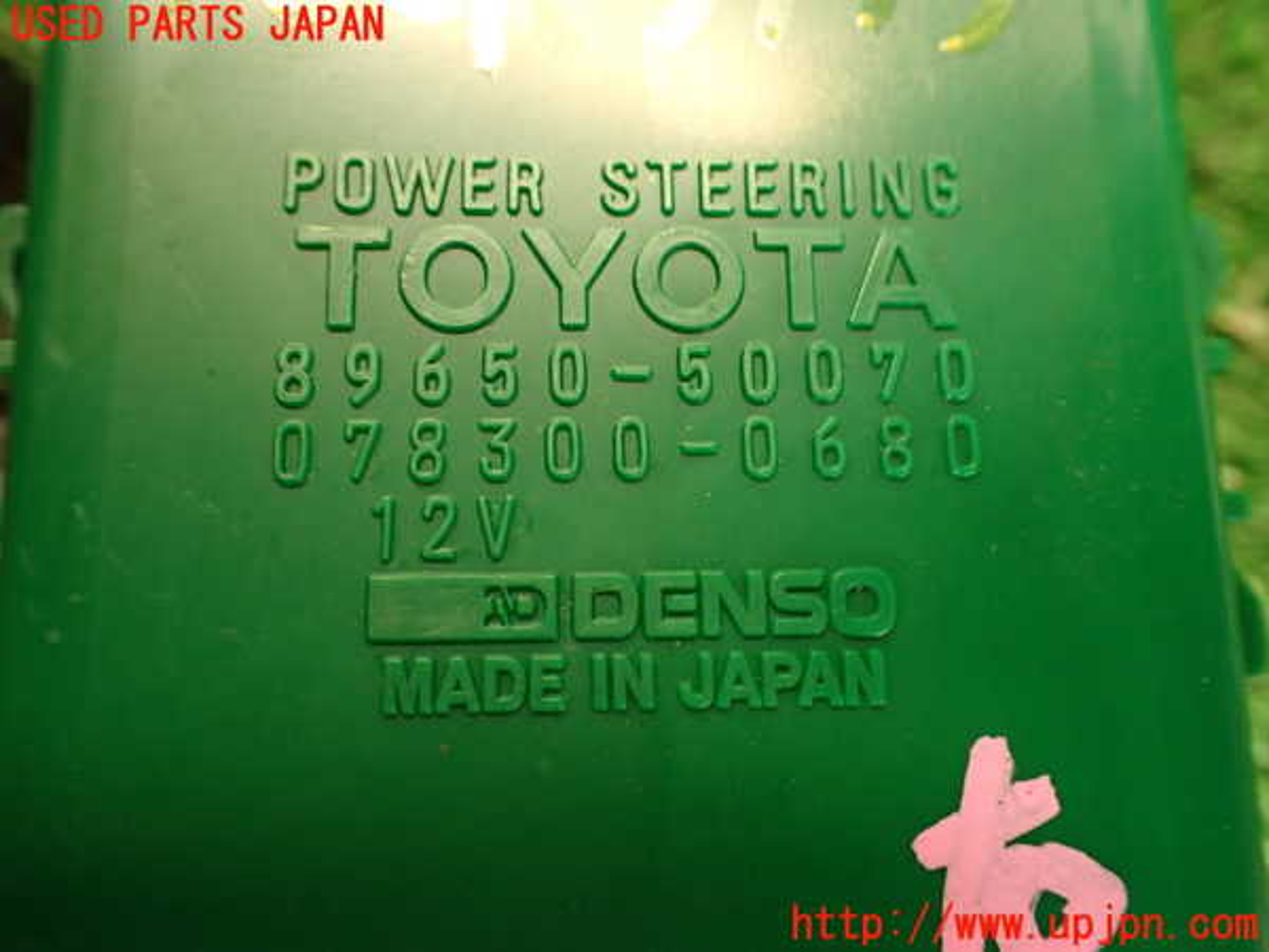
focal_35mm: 32
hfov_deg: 56.8
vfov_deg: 44.2
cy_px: 476
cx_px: 634
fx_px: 1173
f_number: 2.4
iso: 320
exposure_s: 1/30
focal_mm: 5.79
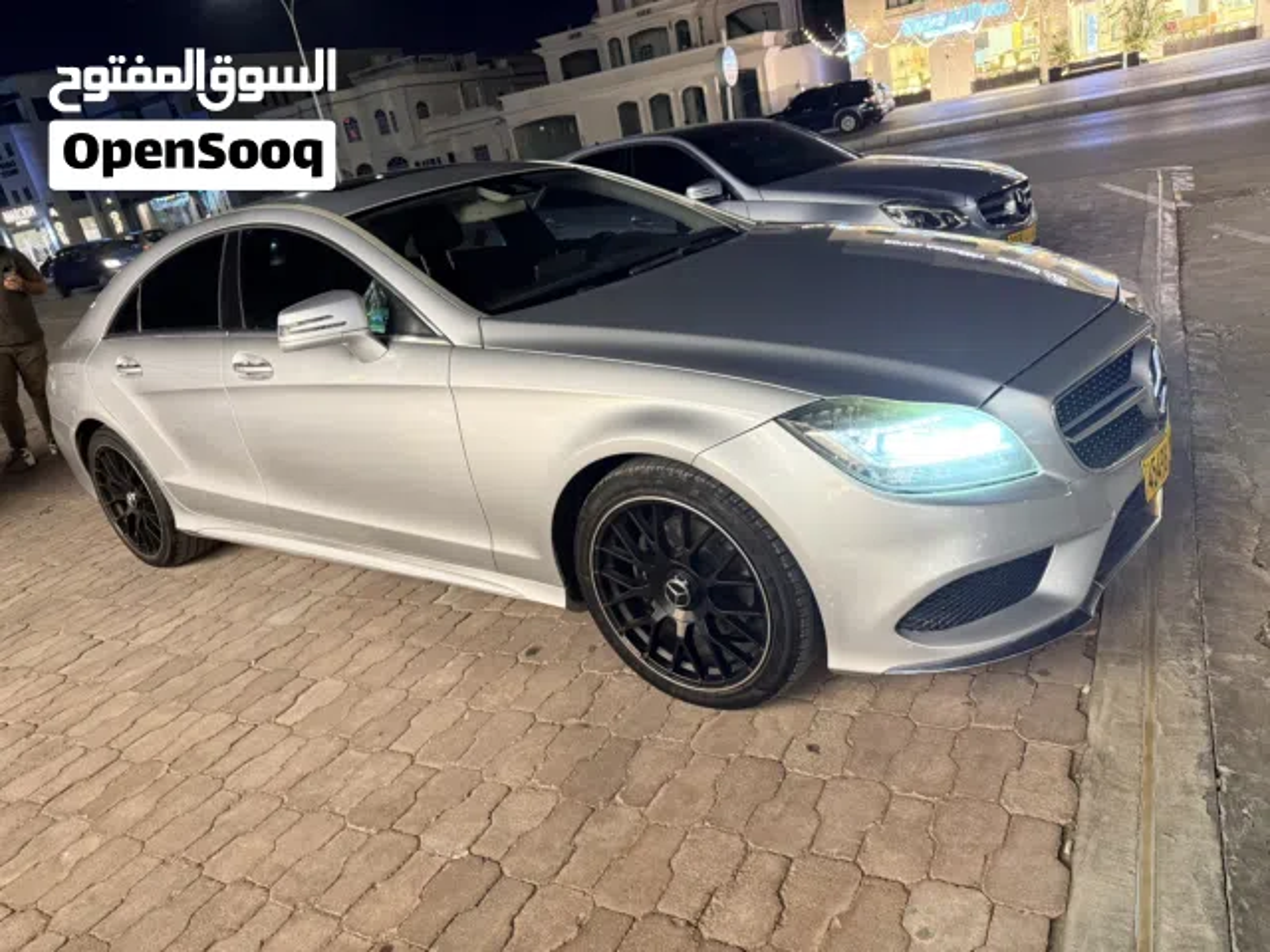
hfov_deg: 71.6
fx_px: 881
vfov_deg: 56.8
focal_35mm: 24
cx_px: 635
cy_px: 476
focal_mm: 6.76
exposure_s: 1/50
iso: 320
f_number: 1.78
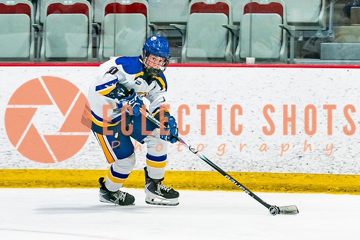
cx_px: 136
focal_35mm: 343
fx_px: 3430
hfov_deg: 6.0
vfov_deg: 4.0
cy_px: 186
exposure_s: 1/640
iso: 400
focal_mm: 105
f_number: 3.2
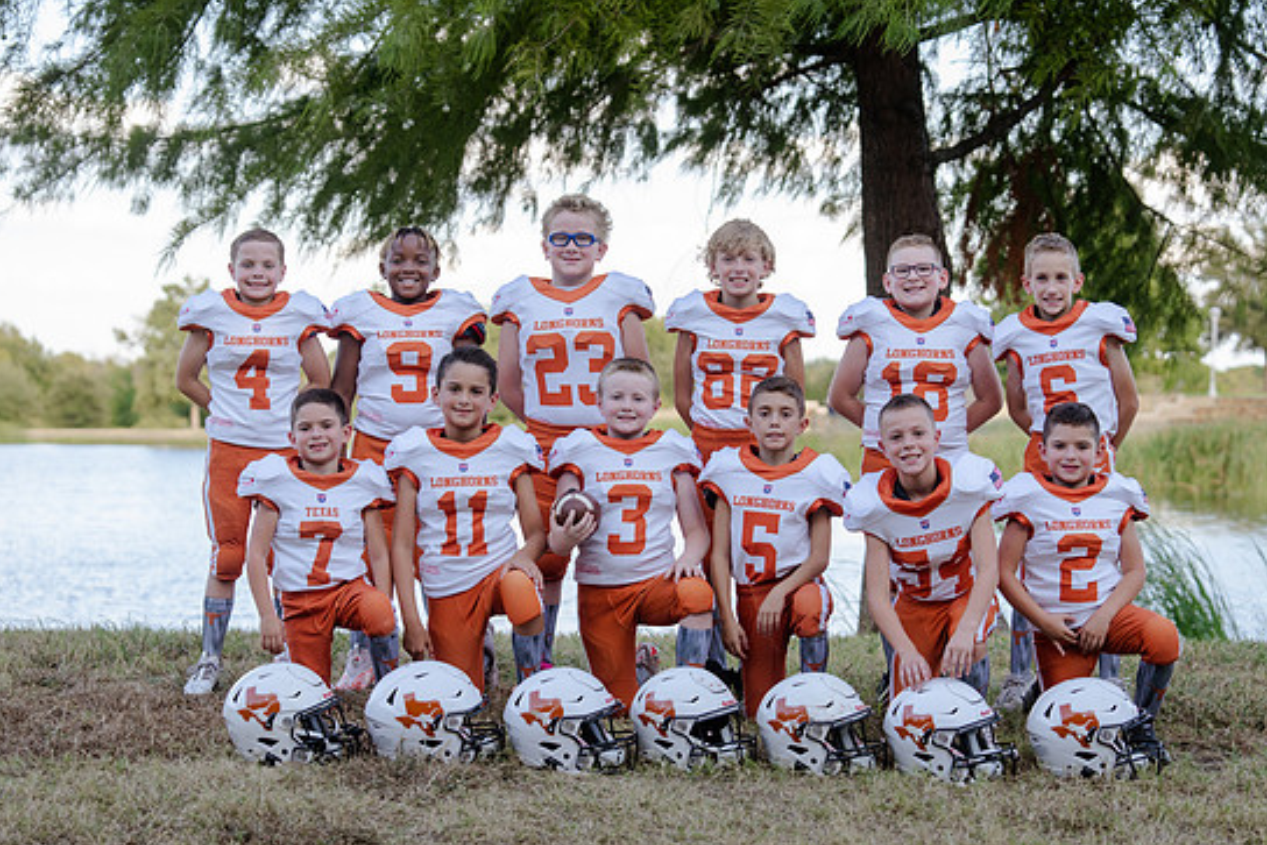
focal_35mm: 76
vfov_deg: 18.0
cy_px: 429
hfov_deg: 26.6
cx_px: 657
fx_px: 2675
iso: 320
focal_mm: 70
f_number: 3.5
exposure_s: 1/400
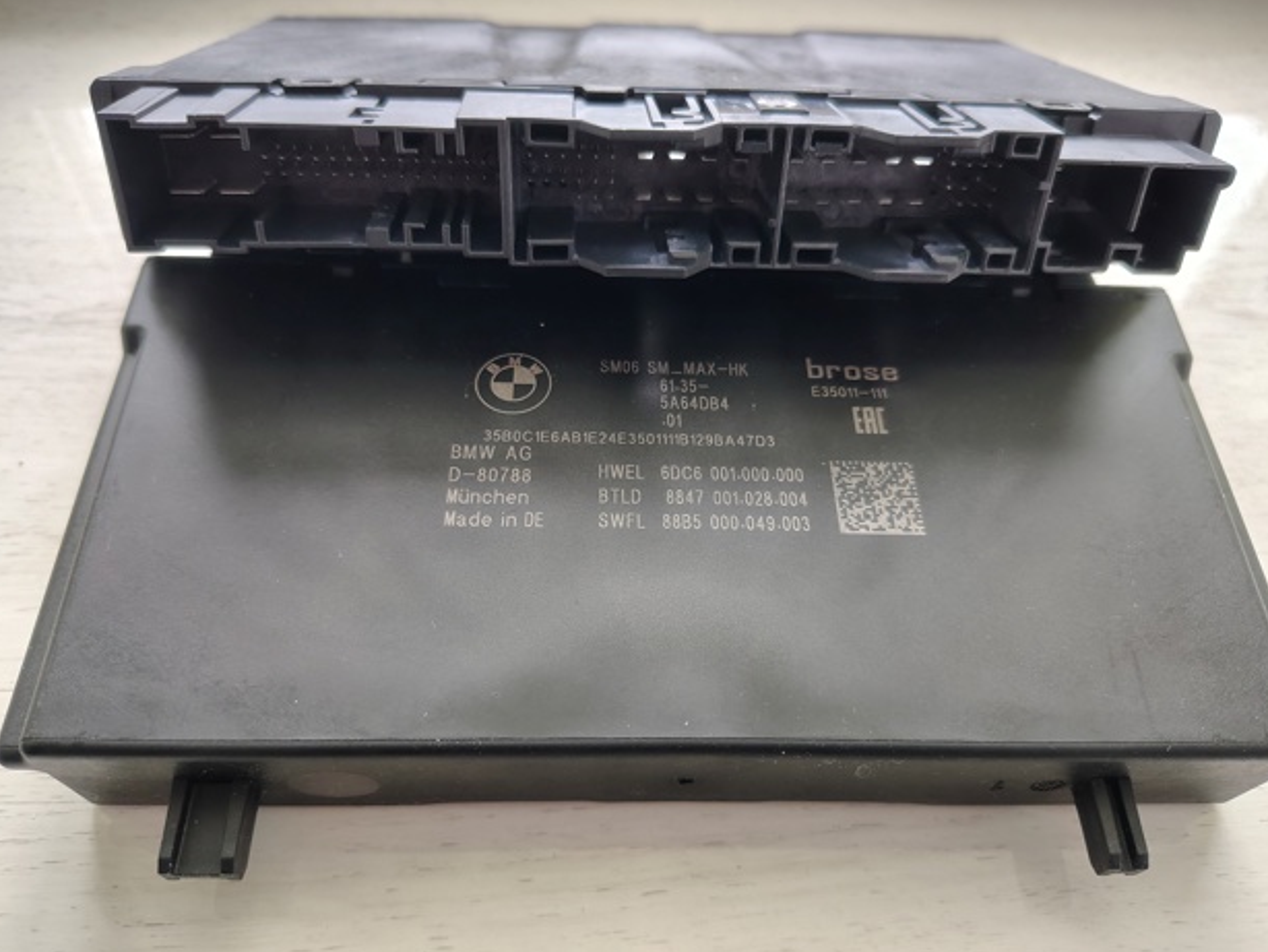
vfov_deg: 54.9
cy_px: 483
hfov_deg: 69.4
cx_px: 646
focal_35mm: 25
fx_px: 916
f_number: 1.8
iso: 1122
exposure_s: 1/100
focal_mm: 5.56
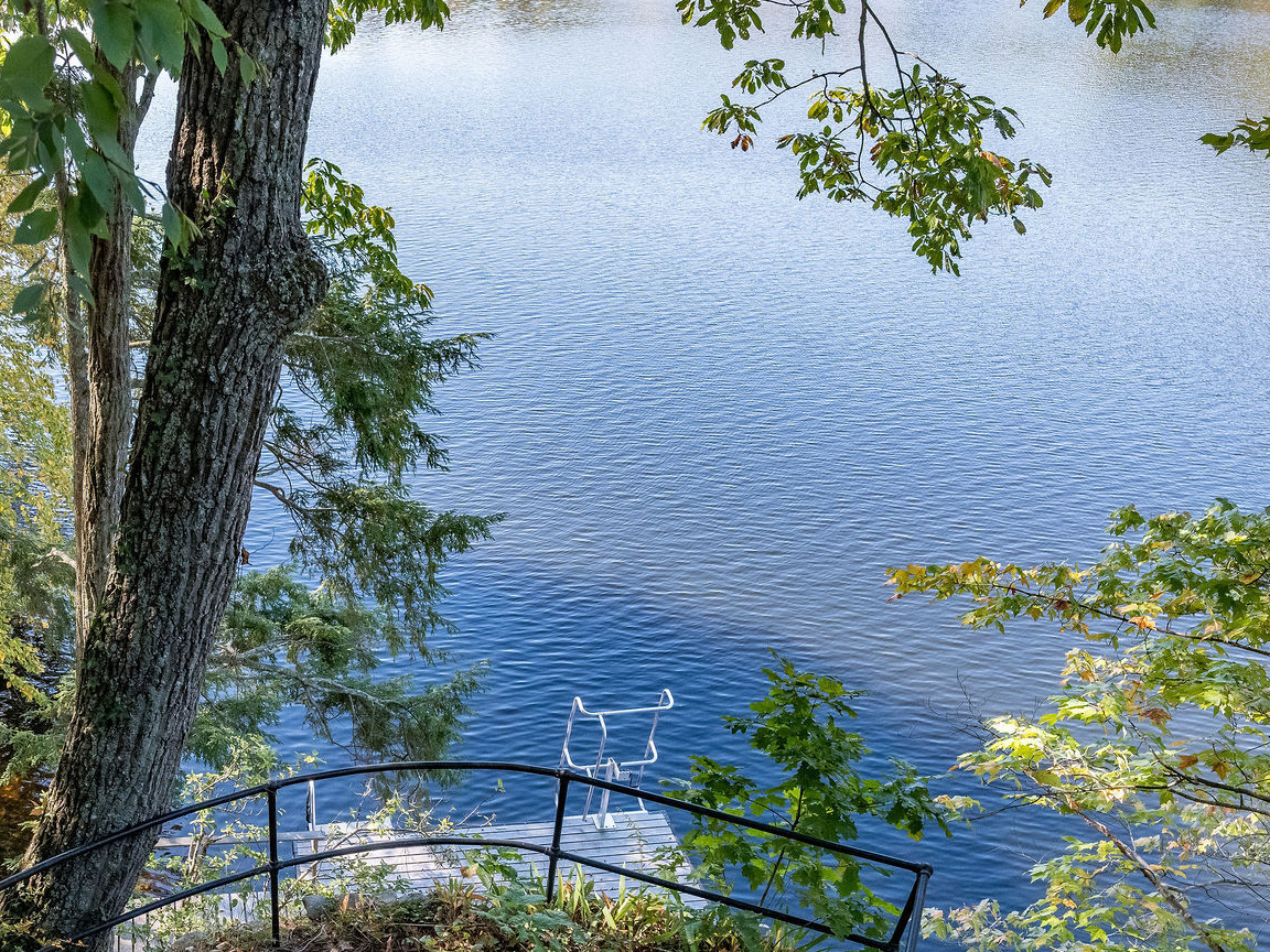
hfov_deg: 54.5
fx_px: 1174
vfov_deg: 41.7
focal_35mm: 32
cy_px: 799
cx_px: 338
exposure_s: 1/320
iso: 2500
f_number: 8
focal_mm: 23
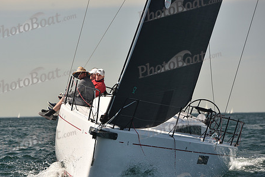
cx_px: 108
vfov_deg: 5.6
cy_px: 102
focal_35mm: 247
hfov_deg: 8.3
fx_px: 1819
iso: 250
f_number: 6.3
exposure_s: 1/640
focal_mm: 190
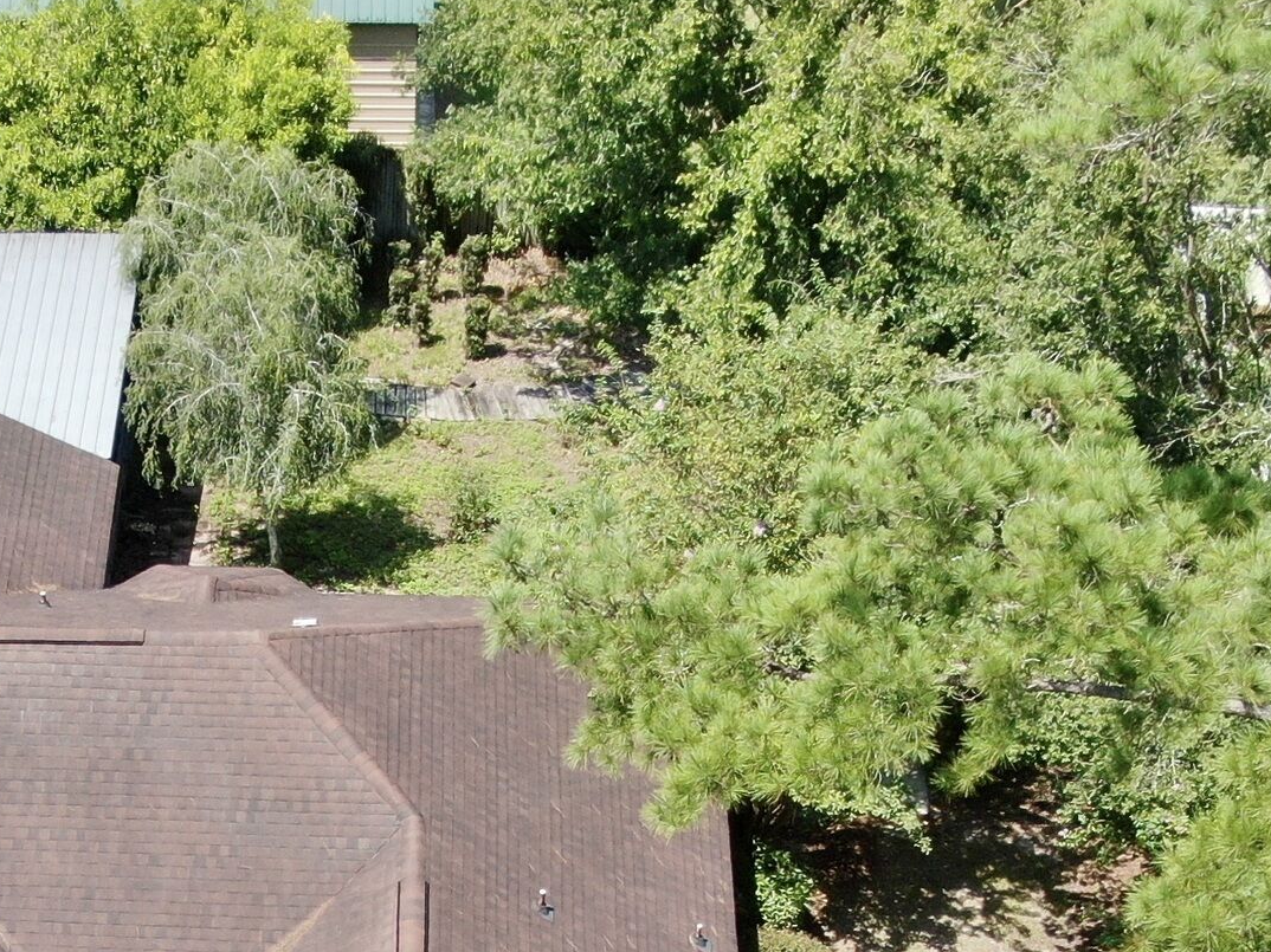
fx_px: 3781
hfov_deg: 18.9
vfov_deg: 13.8
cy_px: 1218
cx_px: 209
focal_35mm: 103
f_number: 3.3
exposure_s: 1/500
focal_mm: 6.21
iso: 100
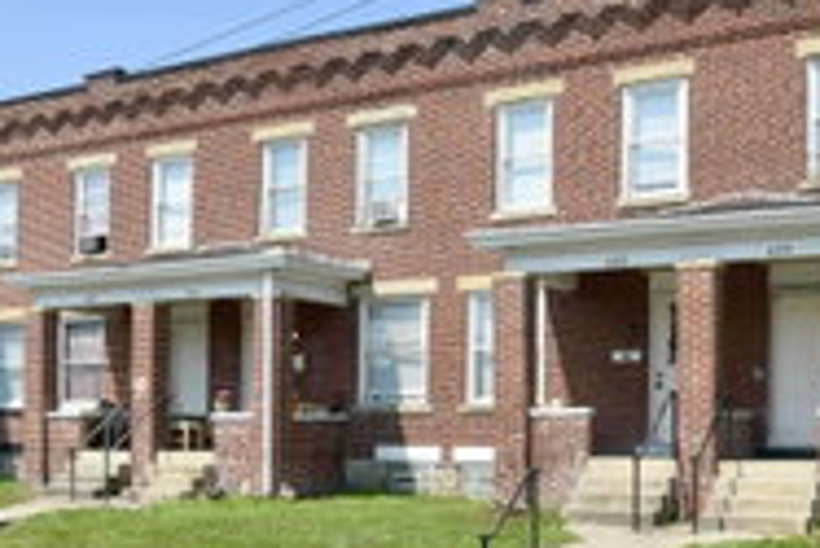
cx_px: 175
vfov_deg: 24.9
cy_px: 443
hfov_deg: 36.1
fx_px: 1217
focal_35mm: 53
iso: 200
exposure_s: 1/400
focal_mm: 13
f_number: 10
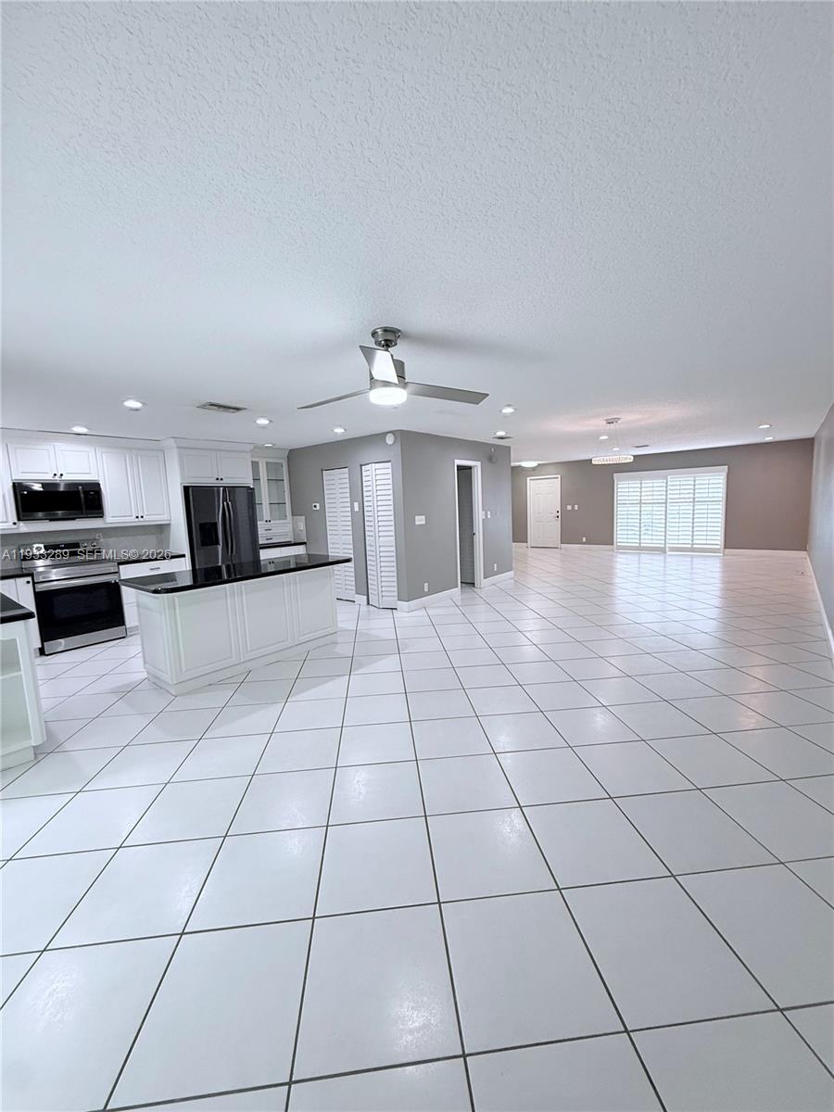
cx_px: 417
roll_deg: +1.7
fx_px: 450
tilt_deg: -7.2
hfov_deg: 85.7
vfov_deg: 102.1
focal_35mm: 14
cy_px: 556
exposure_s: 1/120
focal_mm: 2.22
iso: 250
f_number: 2.2
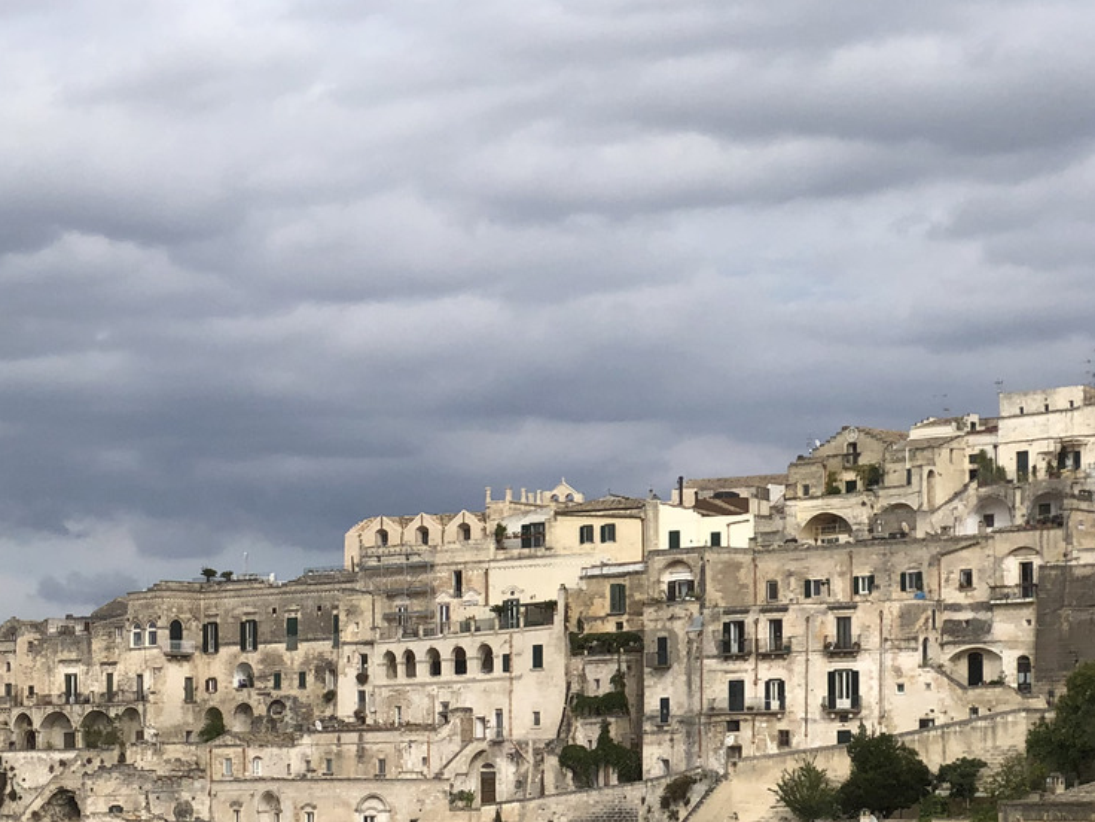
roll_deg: +1.0
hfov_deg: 17.0
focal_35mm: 113
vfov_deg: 12.9
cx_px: -39
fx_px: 3575
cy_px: 822
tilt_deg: -0.4
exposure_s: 1/1245
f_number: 2.4
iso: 16
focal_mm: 6
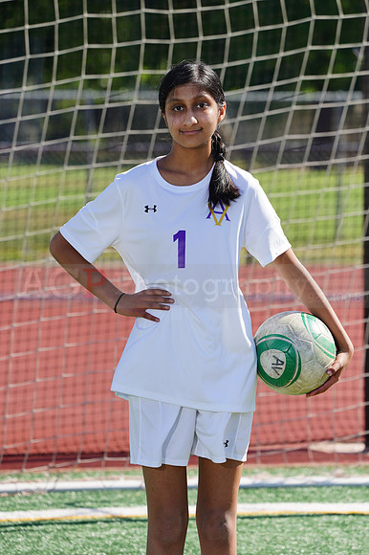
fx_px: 5310
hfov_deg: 4.0
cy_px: 278
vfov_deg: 6.0
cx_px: 184
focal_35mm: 345
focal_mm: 345
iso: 200
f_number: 11
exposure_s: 1/250
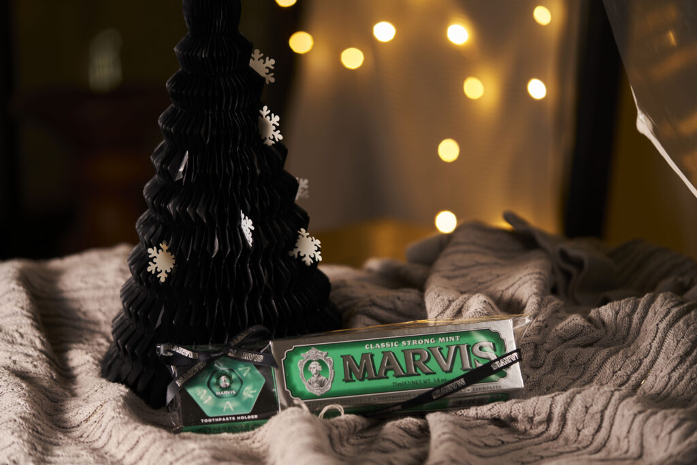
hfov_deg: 22.6
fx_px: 1743
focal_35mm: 90
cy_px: 232
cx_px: 348
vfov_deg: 15.2
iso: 64
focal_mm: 90
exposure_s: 1
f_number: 2.8
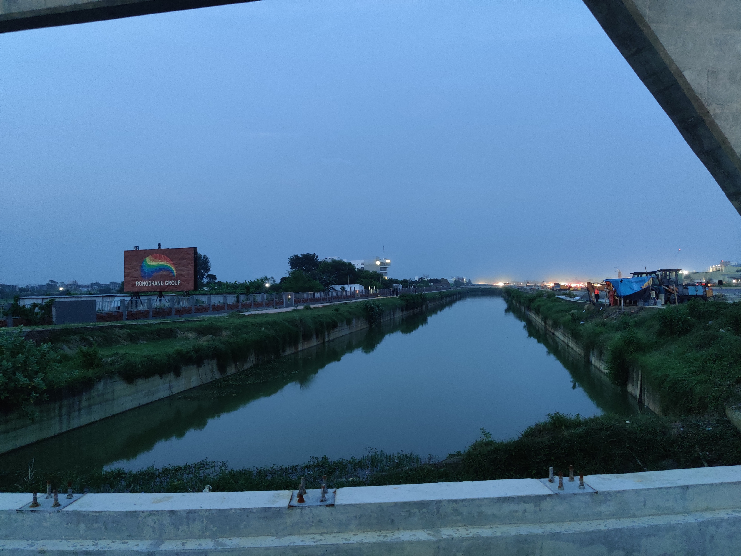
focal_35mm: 27
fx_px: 578
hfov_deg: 65.3
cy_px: 278
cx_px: 370
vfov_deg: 51.4
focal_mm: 4.75
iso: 3200
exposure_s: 1/17
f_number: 1.65
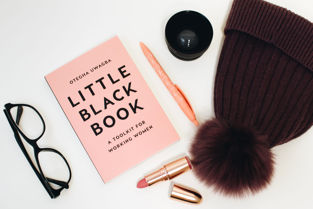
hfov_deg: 37.9
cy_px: 104
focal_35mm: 52
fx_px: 456
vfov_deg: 25.8
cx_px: 156
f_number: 4
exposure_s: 1/60
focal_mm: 35
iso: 500
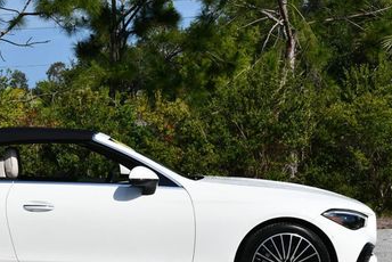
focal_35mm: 119
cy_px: 132
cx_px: 55
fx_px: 1297
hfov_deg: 17.0
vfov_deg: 11.5
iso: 100
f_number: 9
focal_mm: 32
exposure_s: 1/320
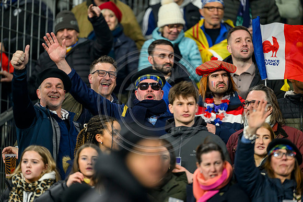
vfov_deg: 3.4
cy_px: 101
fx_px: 3367
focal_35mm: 400
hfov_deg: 5.2
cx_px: 152
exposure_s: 1/2000
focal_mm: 400
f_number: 2.8
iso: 3200
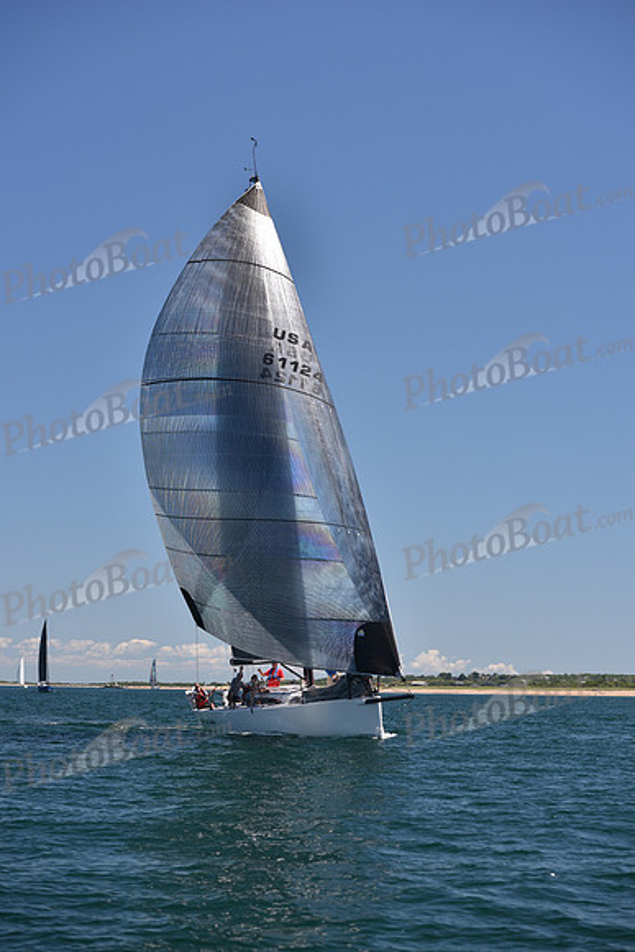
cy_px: 476
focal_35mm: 70
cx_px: 318
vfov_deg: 28.8
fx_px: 1851
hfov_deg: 19.5
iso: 250
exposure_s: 1/800
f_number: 4.5
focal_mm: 70
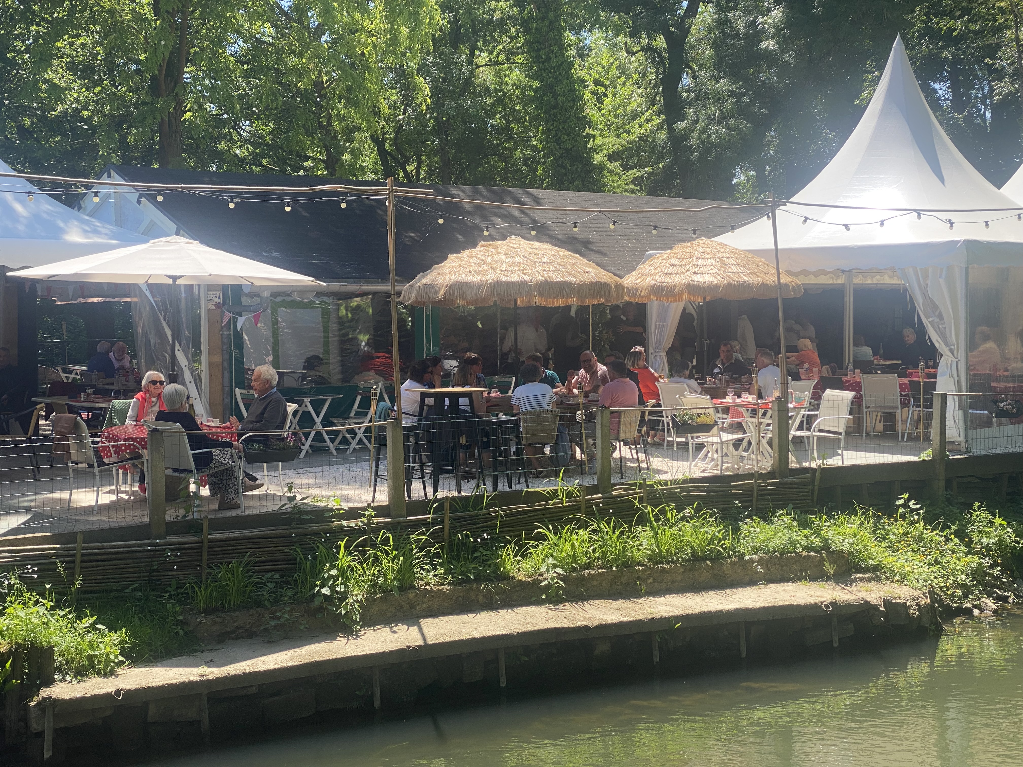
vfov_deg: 28.0
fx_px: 1537
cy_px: 384
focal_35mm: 52
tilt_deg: -2.2
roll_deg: +0.7
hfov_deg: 36.8
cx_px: 512
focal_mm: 6
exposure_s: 1/516
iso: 20
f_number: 2
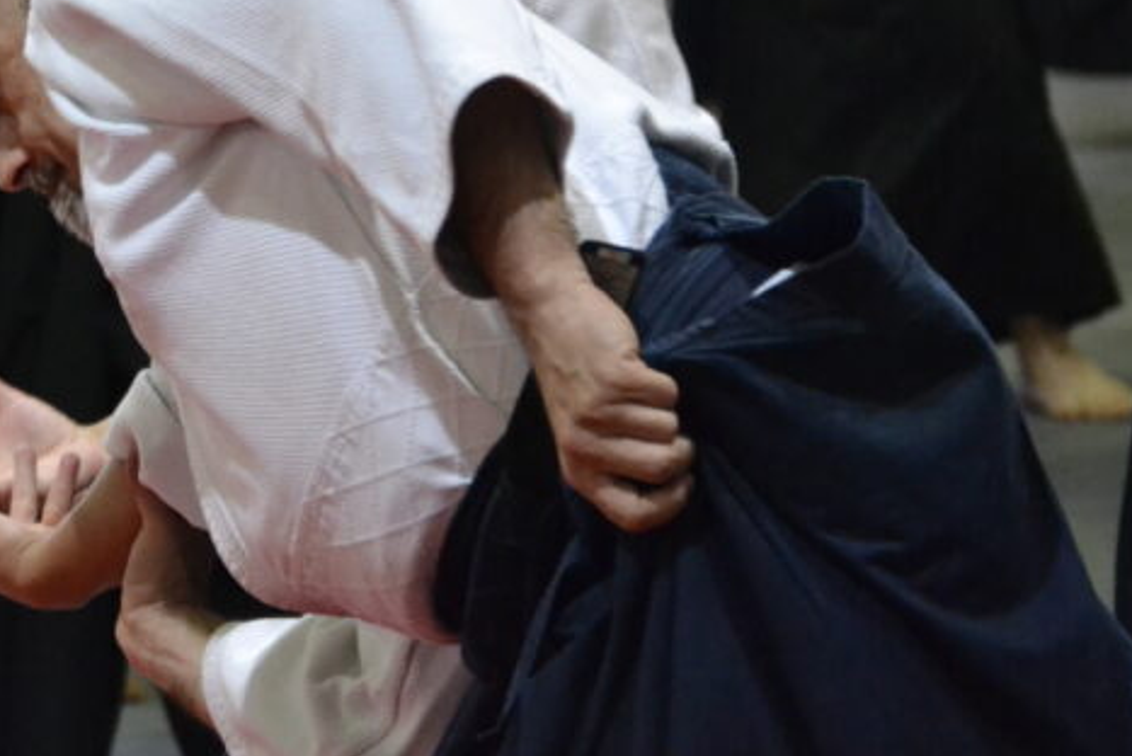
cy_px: -64
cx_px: 32
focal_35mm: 296
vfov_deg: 4.6
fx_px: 9313
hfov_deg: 6.9
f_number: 4.5
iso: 3200
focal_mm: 90
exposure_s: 1/320
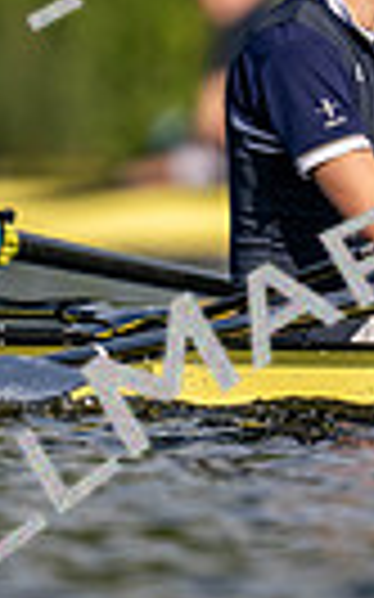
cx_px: 712
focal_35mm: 2660
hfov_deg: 0.5
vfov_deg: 0.8
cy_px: -11
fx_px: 43427
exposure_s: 1/2500
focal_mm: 600
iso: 250
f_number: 4
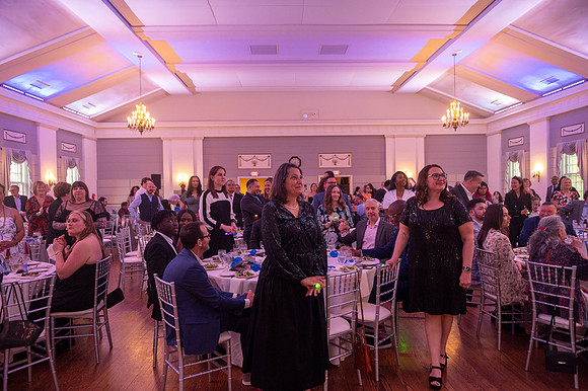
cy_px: 196
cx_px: 294
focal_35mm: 24
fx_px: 392
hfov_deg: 73.8
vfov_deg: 53.1
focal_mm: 24
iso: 2000
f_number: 3.2
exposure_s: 1/125
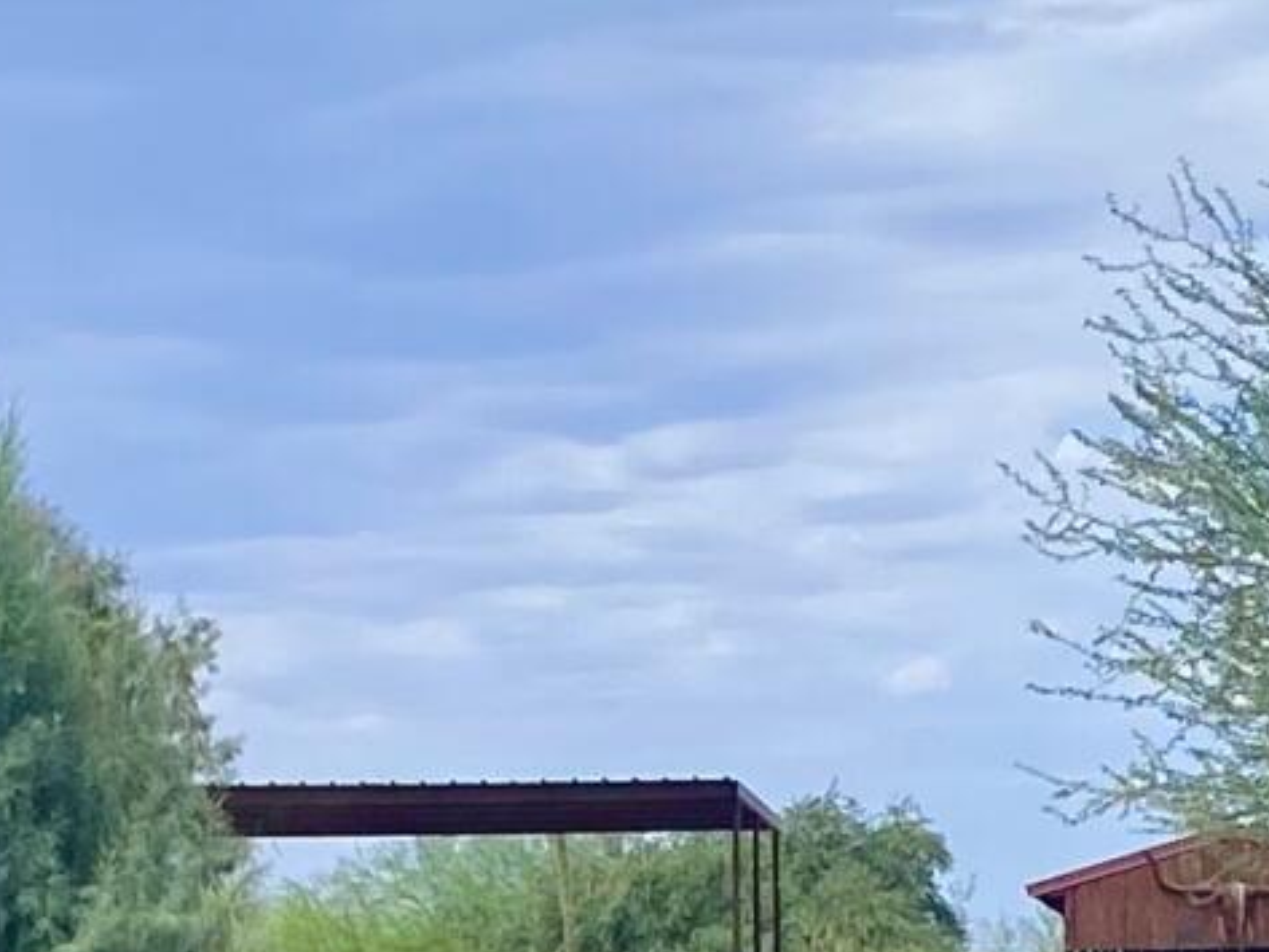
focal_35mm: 165
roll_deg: +0.7
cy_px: 1295
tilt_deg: -0.4
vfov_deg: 8.8
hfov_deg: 12.0
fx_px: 6050
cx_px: 512
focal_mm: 4.25
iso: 32
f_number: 1.8
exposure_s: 1/4808
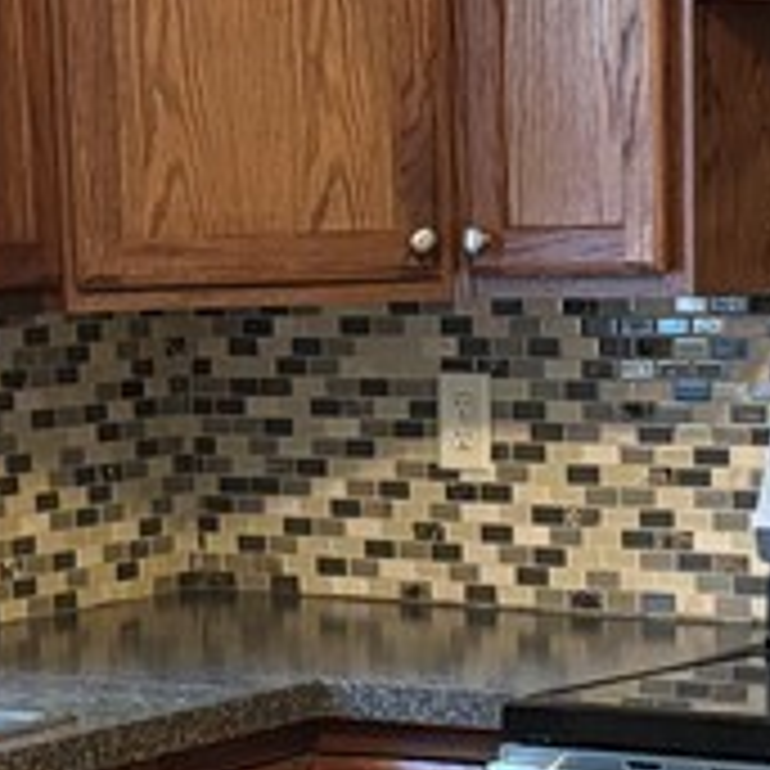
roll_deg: +2.4
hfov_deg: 12.6
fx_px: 3473
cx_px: 437
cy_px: 851
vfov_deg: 12.4
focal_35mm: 138
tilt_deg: -10.0
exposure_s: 1/60
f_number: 1.6
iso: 400
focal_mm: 5.96
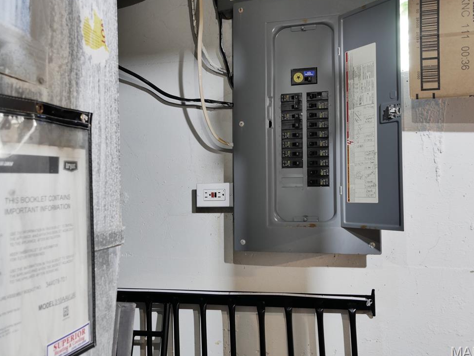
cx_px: 249
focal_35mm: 36
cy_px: 174
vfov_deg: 39.7
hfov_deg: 51.3
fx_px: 493
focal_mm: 17
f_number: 5.5
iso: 800
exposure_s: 1
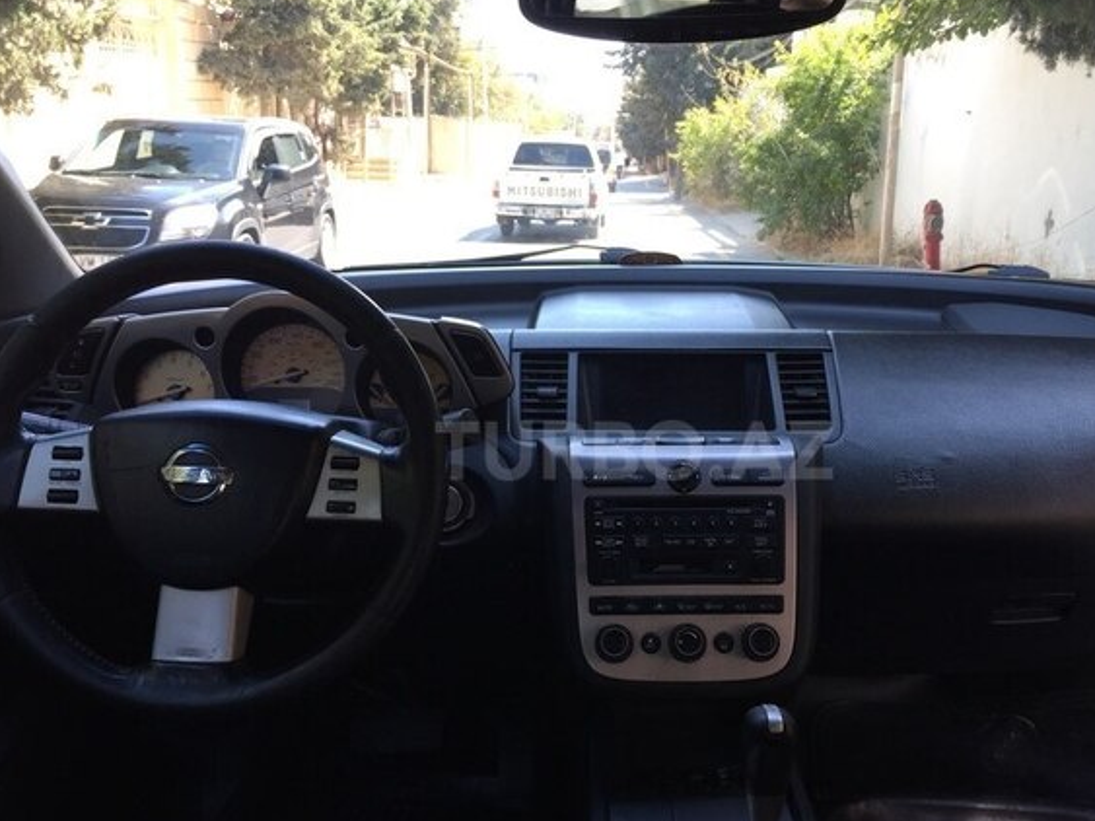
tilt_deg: -19.0
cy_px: 450
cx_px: 634
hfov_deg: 53.7
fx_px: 1075
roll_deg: -2.6
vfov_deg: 41.7
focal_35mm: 34
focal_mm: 4.15
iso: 32
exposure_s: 1/100
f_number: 2.2
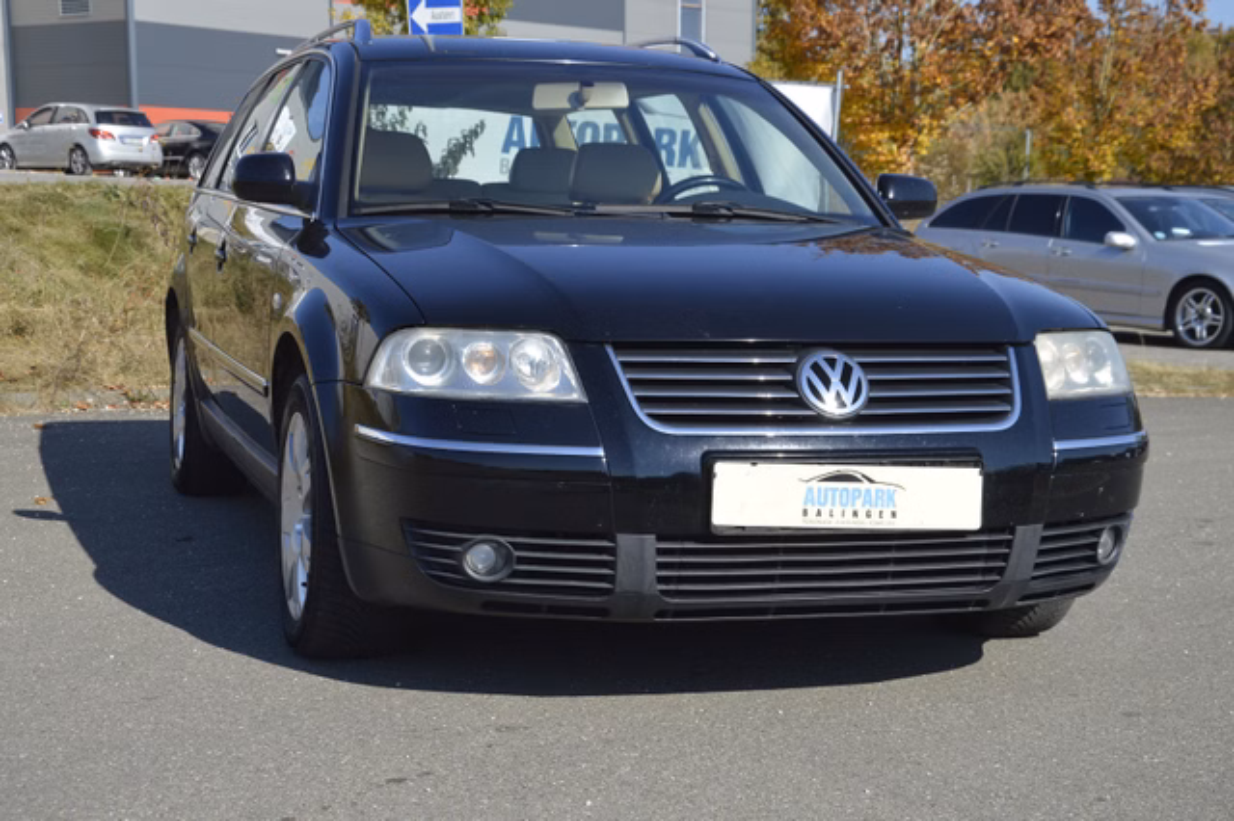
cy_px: 410
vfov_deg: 21.5
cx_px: 617
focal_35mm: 63
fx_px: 2158
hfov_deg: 31.9
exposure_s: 1/320
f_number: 9
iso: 100
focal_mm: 42
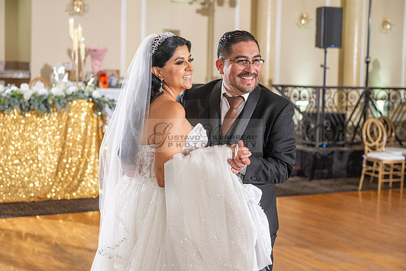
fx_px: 699
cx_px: 203
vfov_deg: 21.9
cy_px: 136
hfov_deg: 32.4
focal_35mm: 62
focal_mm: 62
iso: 800
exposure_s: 1/160
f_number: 4
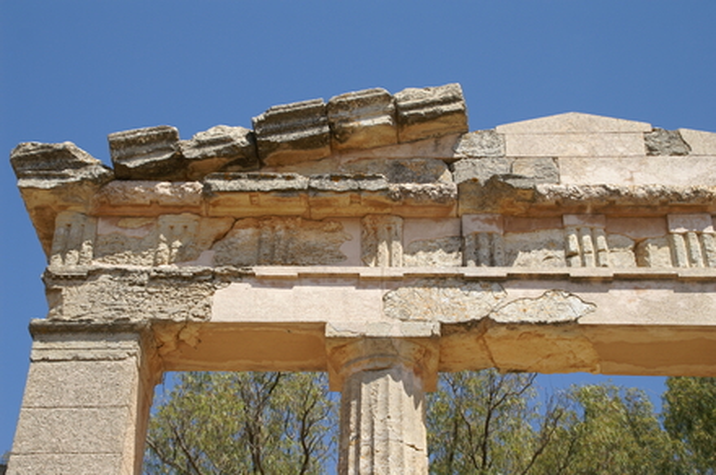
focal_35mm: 60
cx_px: 358
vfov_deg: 22.6
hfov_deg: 33.4
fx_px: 1192
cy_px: 238
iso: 100
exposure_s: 1/125
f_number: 8
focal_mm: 40
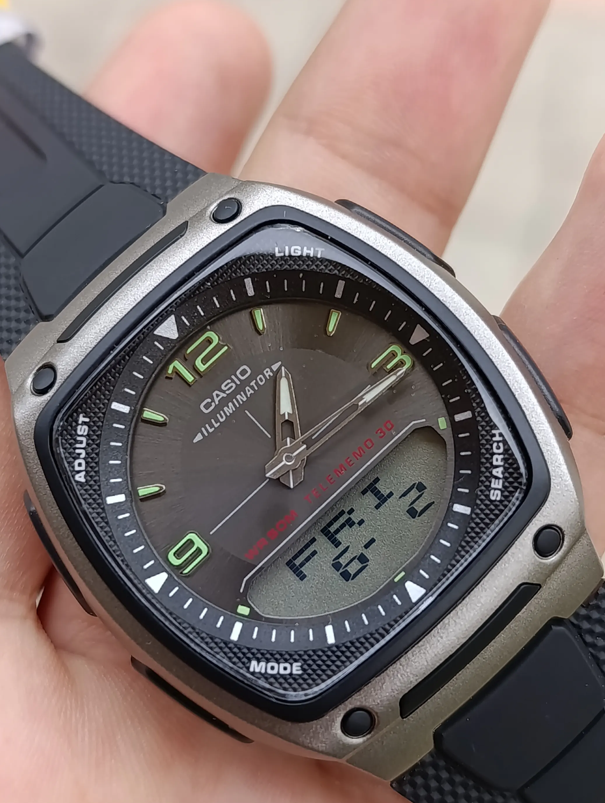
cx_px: 298
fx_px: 790
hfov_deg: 41.9
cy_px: 423
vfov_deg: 53.9
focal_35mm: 34
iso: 80
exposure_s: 1/120
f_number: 1.6
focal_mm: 6.14
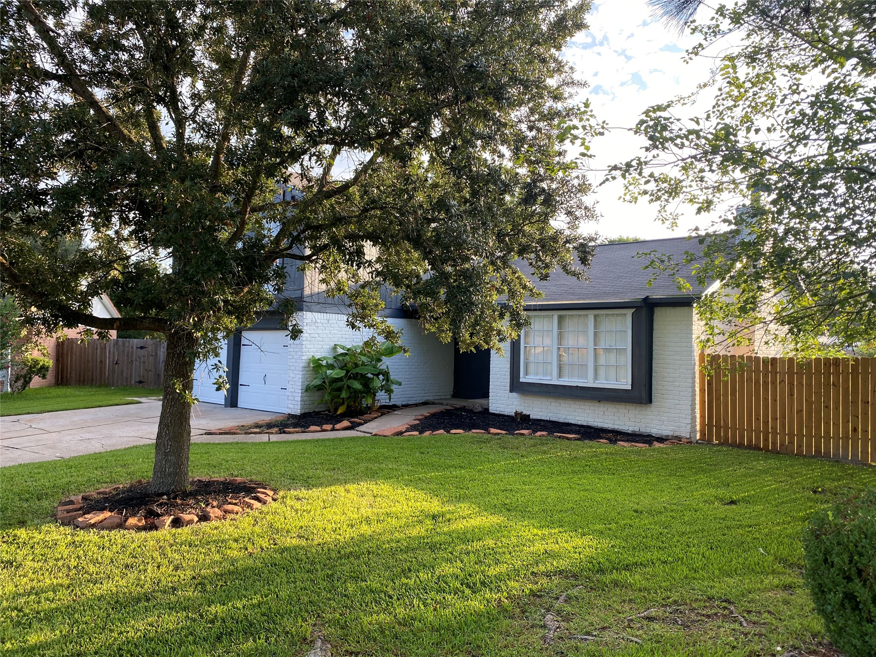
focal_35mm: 26
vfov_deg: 53.1
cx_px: 438
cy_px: 328
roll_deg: -2.0
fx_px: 658
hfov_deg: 67.3
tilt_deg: +1.8
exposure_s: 1/275
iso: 32
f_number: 1.8
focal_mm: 4.25
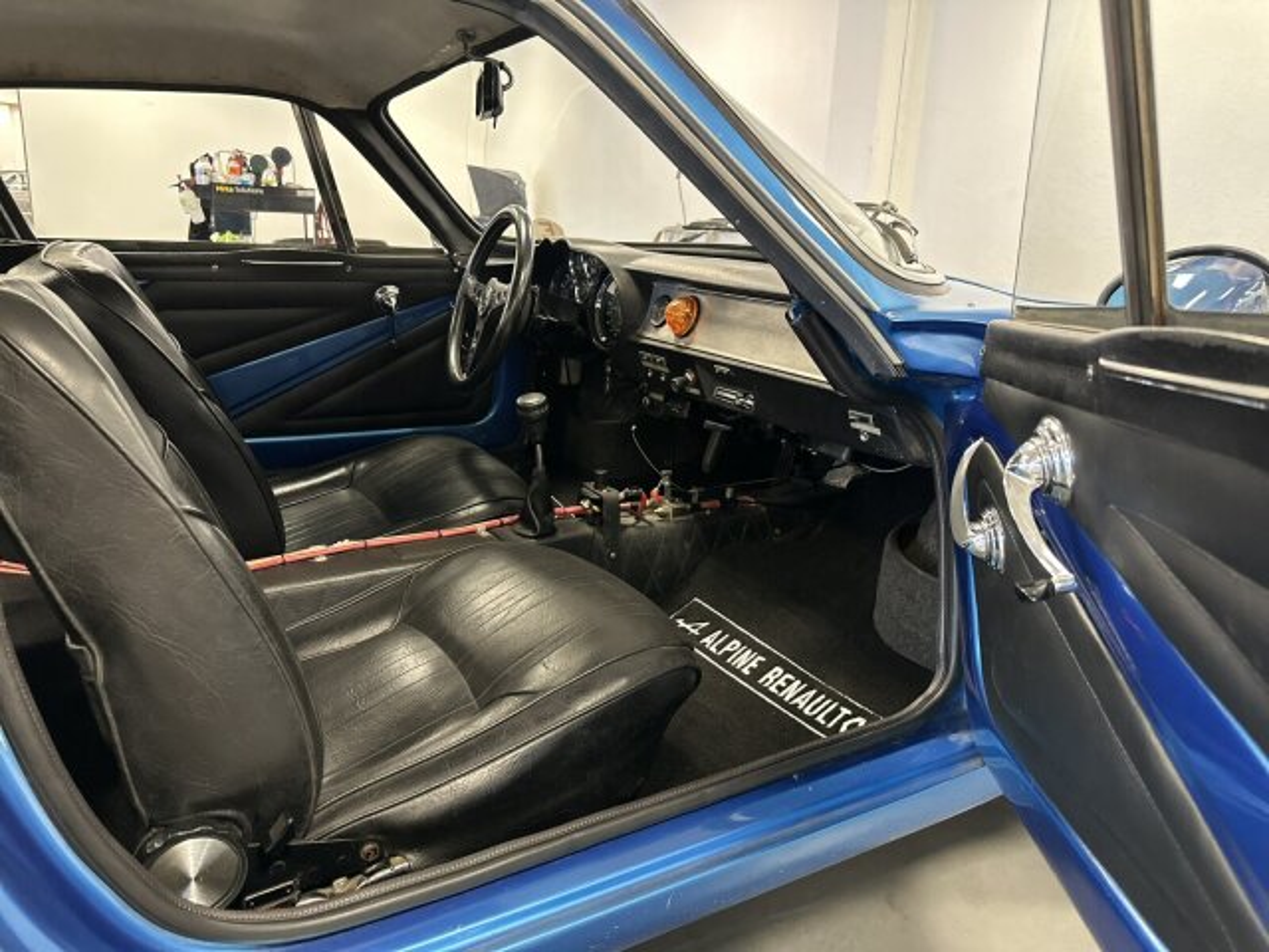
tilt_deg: -16.3
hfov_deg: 71.6
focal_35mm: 24
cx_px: 634
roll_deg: -3.2
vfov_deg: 56.8
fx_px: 880
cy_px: 476
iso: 800
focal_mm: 6.86
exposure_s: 1/60
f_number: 1.78
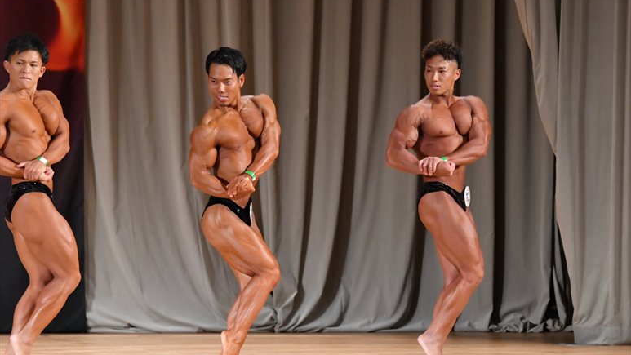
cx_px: 316
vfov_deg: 4.8
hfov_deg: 8.6
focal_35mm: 252
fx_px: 4217
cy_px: 201
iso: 5000
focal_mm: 160
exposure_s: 1/400
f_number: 5.6
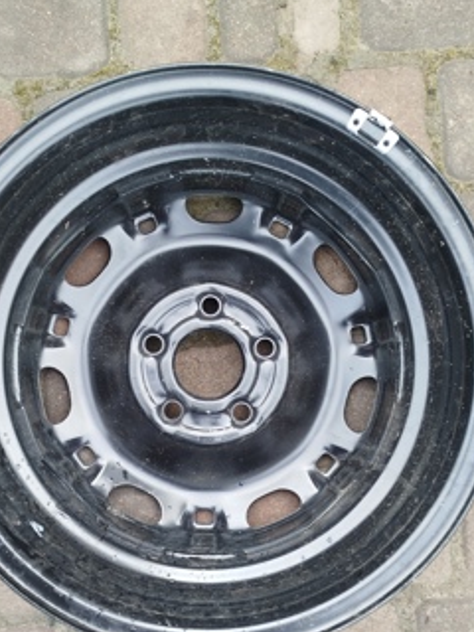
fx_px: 657
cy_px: 367
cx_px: 211
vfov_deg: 51.1
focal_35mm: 36
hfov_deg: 39.6
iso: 80
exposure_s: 1/50
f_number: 1.7
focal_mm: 5.31
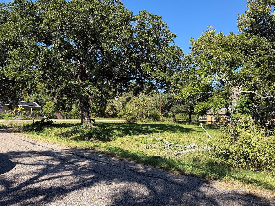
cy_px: 103
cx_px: 138
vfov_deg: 56.8
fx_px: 191
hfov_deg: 71.6
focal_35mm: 24
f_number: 1.78
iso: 80
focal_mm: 6.76
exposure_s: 1/1949
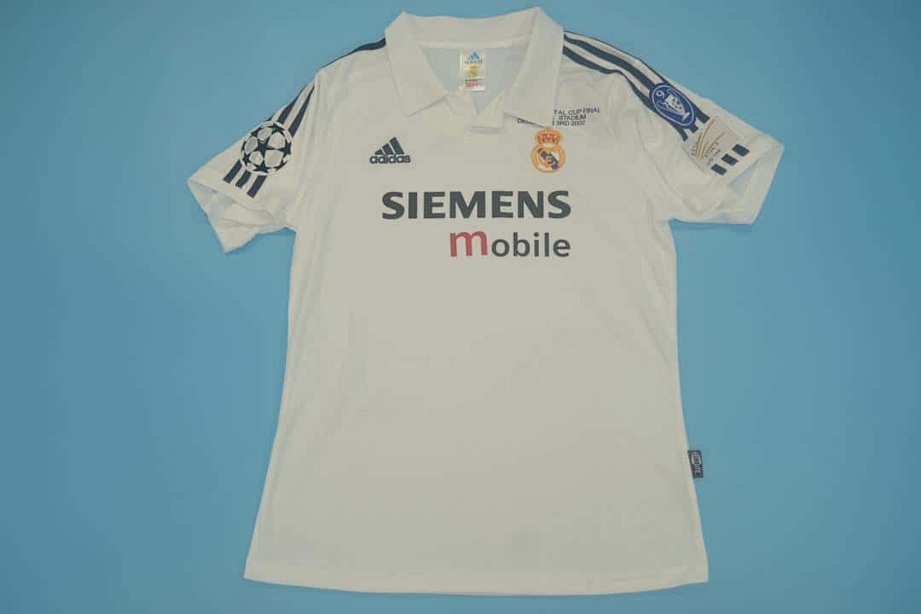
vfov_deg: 40.0
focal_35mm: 33
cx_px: 460
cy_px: 307
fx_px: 844
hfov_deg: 57.2
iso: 200
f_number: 4.5
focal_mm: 22
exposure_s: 1/200
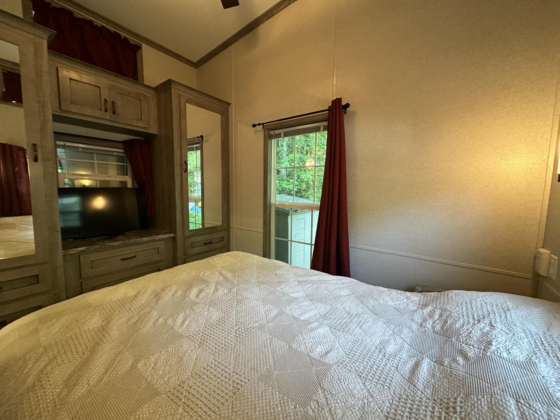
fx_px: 226
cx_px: 280
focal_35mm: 14
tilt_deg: -4.5
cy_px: 210
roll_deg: -0.3
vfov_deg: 85.7
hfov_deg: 102.1
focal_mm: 2.22
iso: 400
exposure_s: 1/60
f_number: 2.2
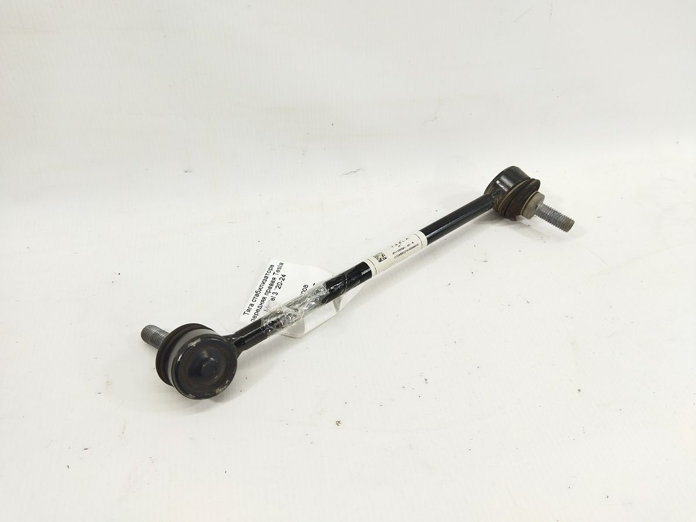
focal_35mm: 27
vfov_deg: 51.4
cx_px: 348
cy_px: 261
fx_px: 543
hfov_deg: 65.3
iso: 118
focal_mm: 4.71
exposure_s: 1/100
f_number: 1.79
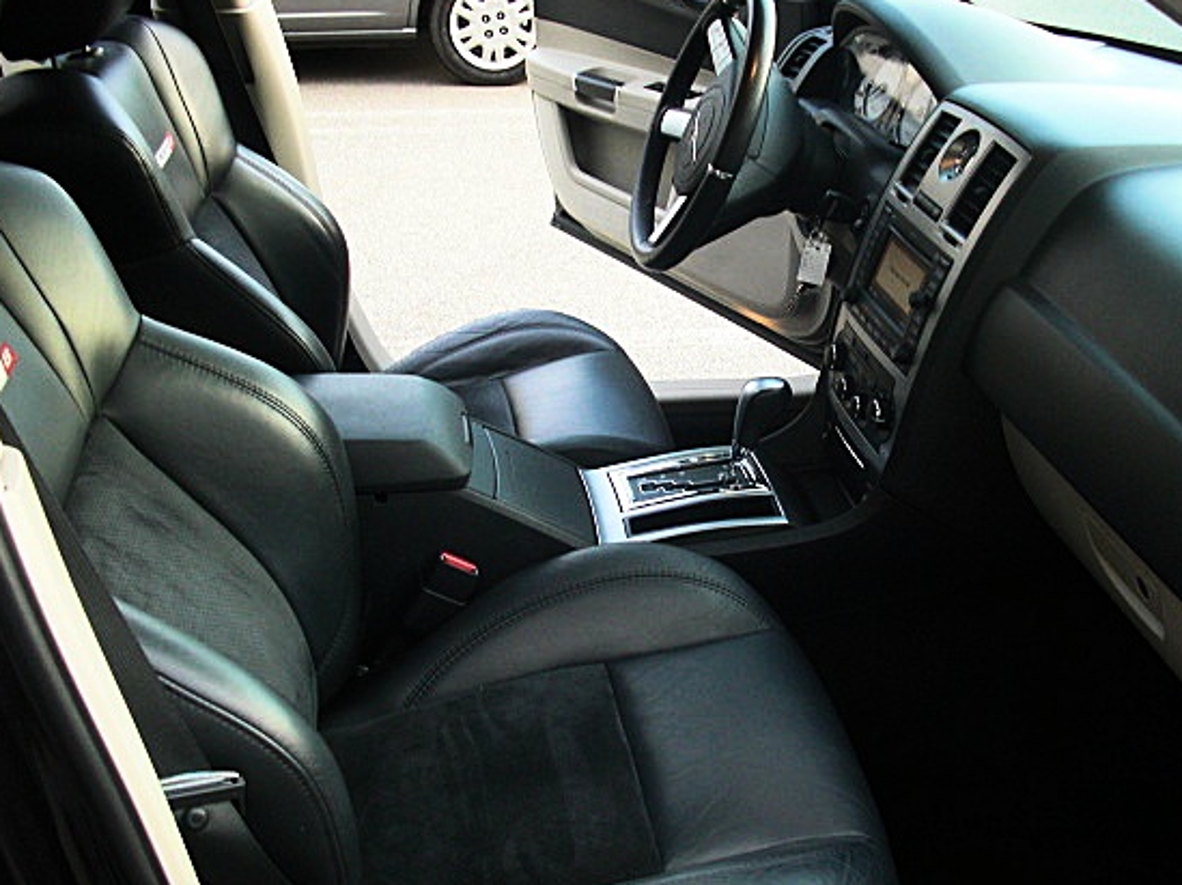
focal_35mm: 42
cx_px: 678
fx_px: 1433
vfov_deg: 34.3
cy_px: 456
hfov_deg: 44.7
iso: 200
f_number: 2.8
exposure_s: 1/100
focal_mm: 6.3
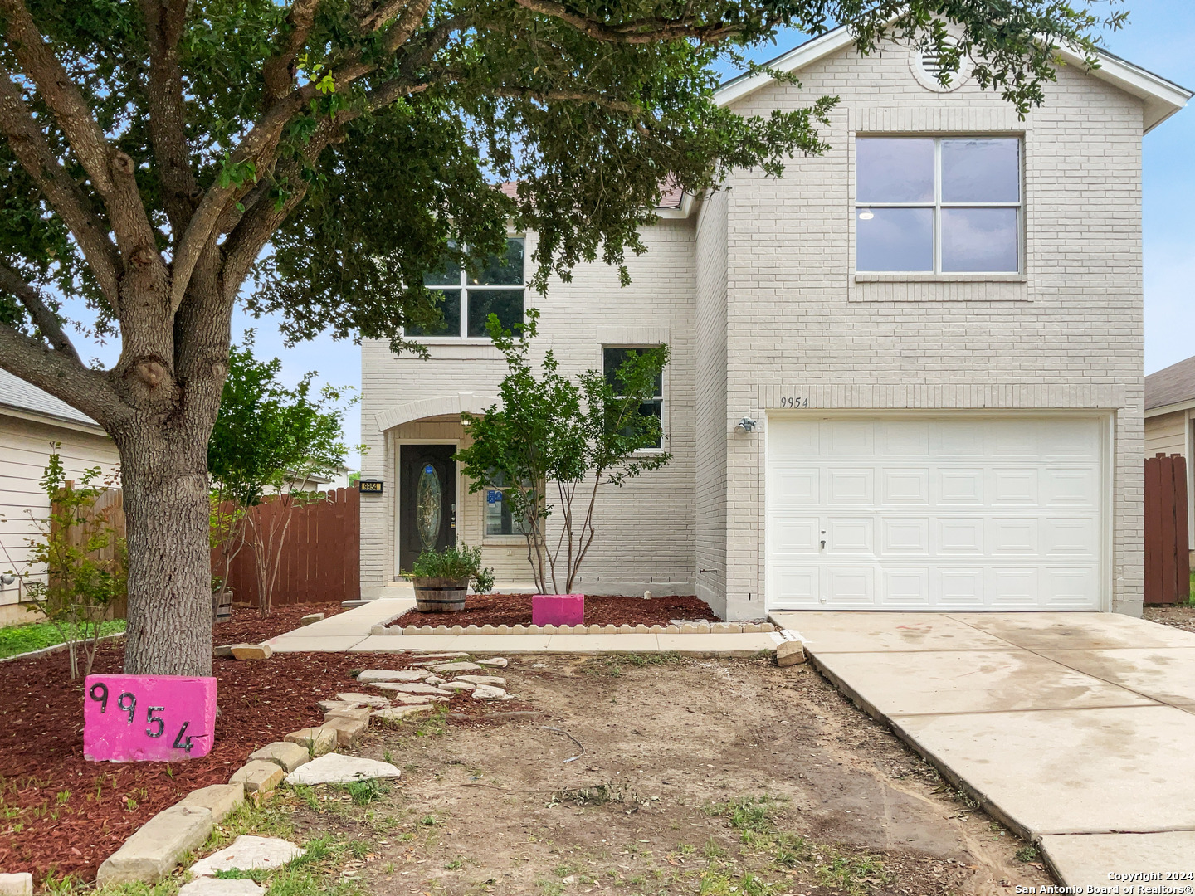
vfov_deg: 48.2
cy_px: 448
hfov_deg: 61.7
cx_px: 598
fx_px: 1001
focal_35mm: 29
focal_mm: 3
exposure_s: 1/900
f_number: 1.8
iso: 16
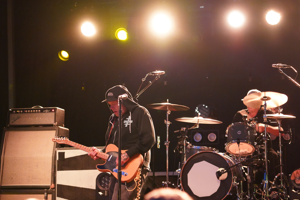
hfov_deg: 19.5
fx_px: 875
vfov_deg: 13.0
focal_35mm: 105
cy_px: 100
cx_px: 150
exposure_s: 1/80
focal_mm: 105
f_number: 4
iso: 12800
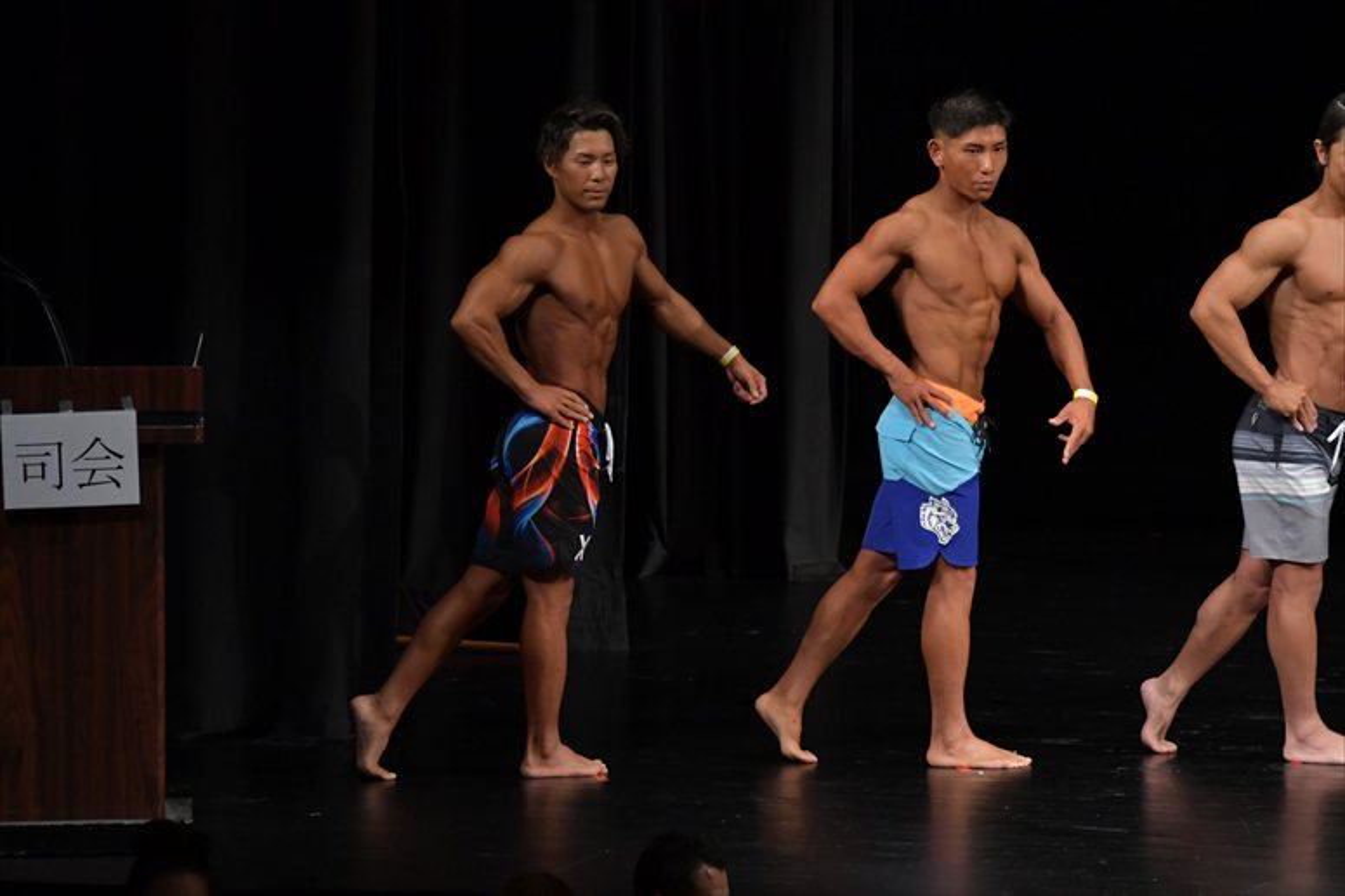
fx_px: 10083
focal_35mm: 270
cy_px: 448
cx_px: 672
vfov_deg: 5.1
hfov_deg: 7.6
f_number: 5.6
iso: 3200
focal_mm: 180
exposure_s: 1/400
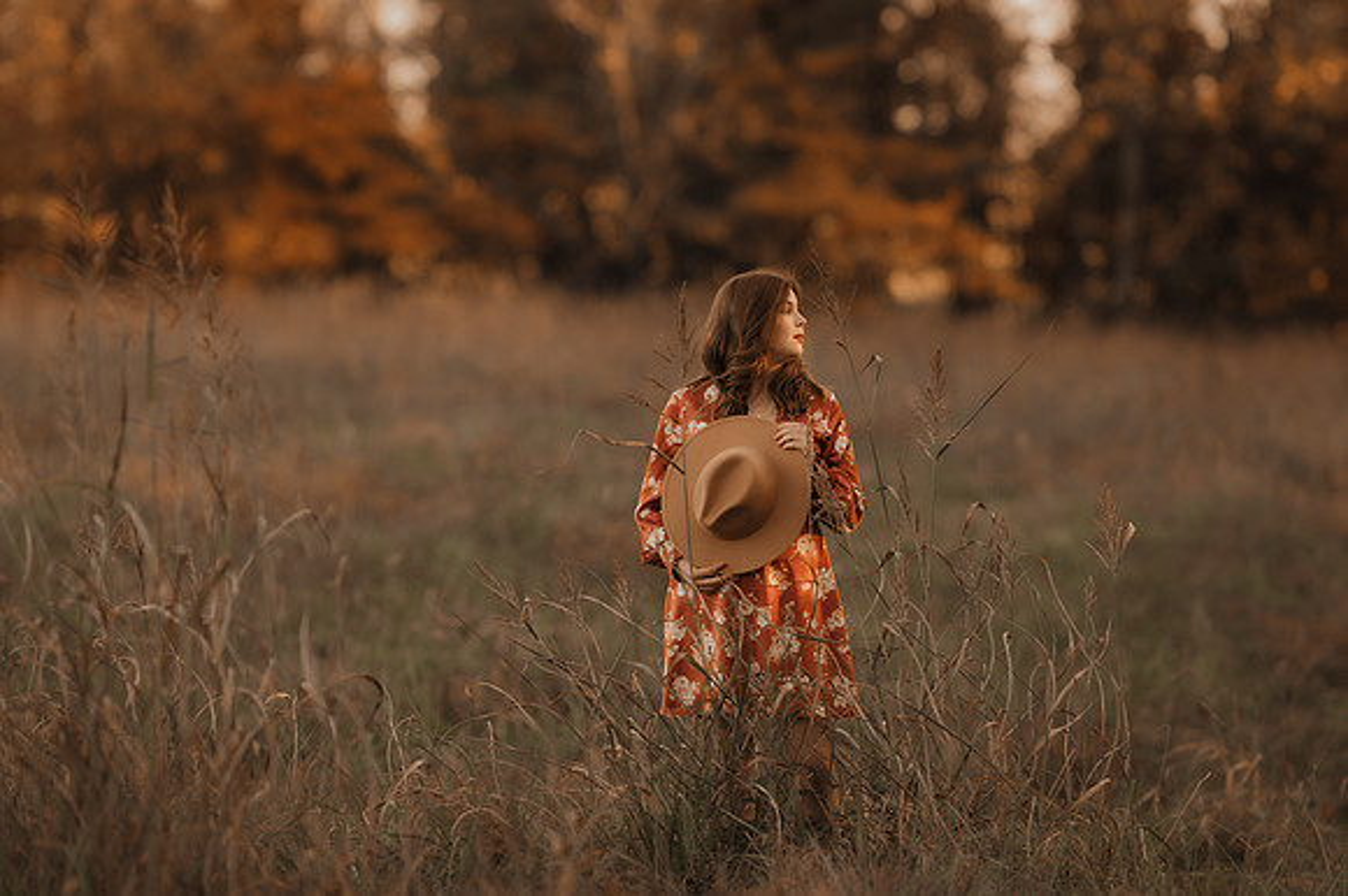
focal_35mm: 157
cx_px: 674
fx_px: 5875
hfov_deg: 13.1
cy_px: 448
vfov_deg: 8.7
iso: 125
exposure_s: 1/500
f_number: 1.6
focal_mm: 105
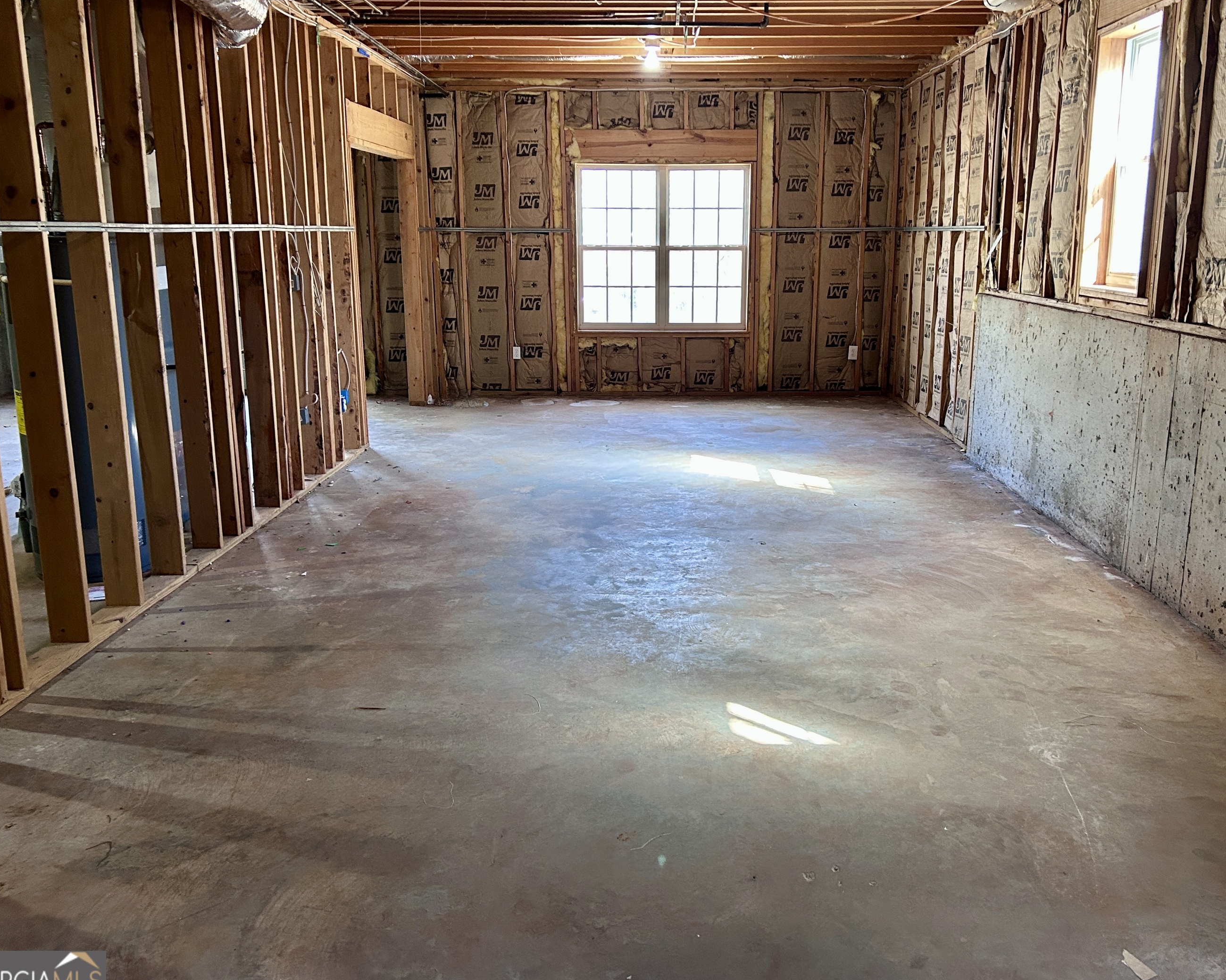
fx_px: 1089
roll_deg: +0.1
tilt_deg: -11.9
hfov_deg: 58.7
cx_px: 668
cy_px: 462
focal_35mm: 30
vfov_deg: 48.5
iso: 250
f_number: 1.5
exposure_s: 1/60
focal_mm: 5.7
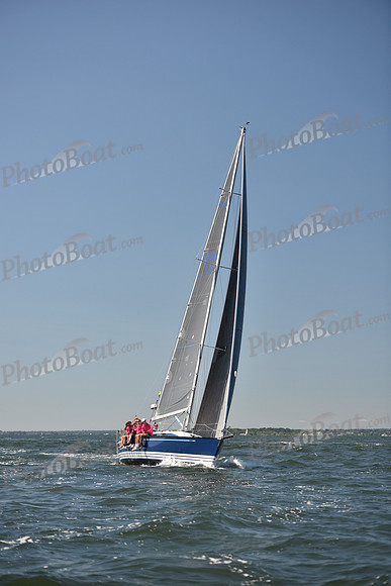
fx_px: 1384
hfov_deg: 16.1
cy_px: 293
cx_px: 196
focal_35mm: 85
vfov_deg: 23.9
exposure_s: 1/1250
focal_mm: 85
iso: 250
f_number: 3.2
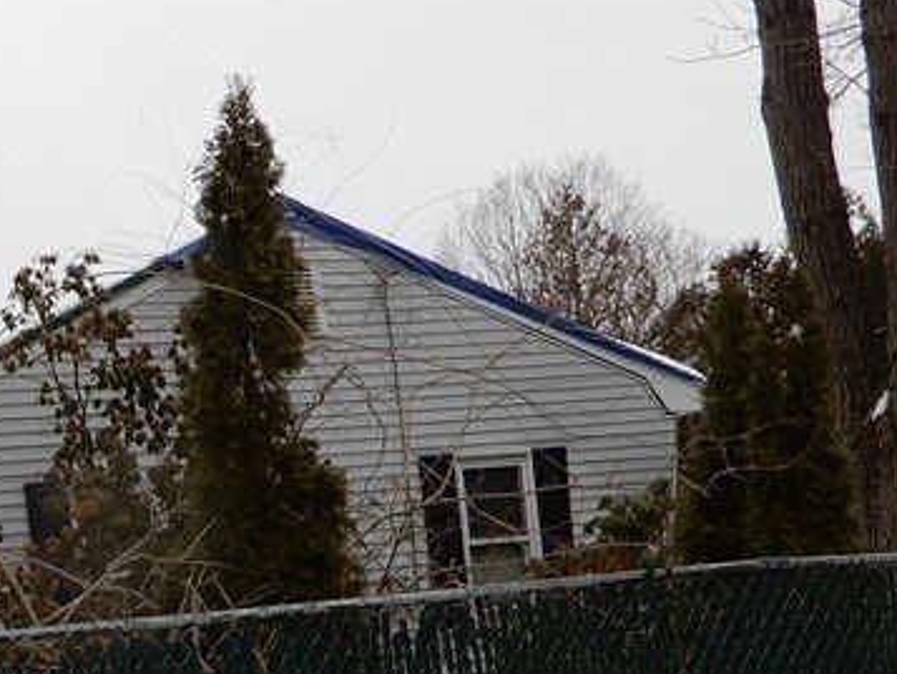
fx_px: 2229
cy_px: 689
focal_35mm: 86
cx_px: 43
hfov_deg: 22.1
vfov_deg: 16.8
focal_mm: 5.4
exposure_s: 1/125
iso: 80
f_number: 3.5
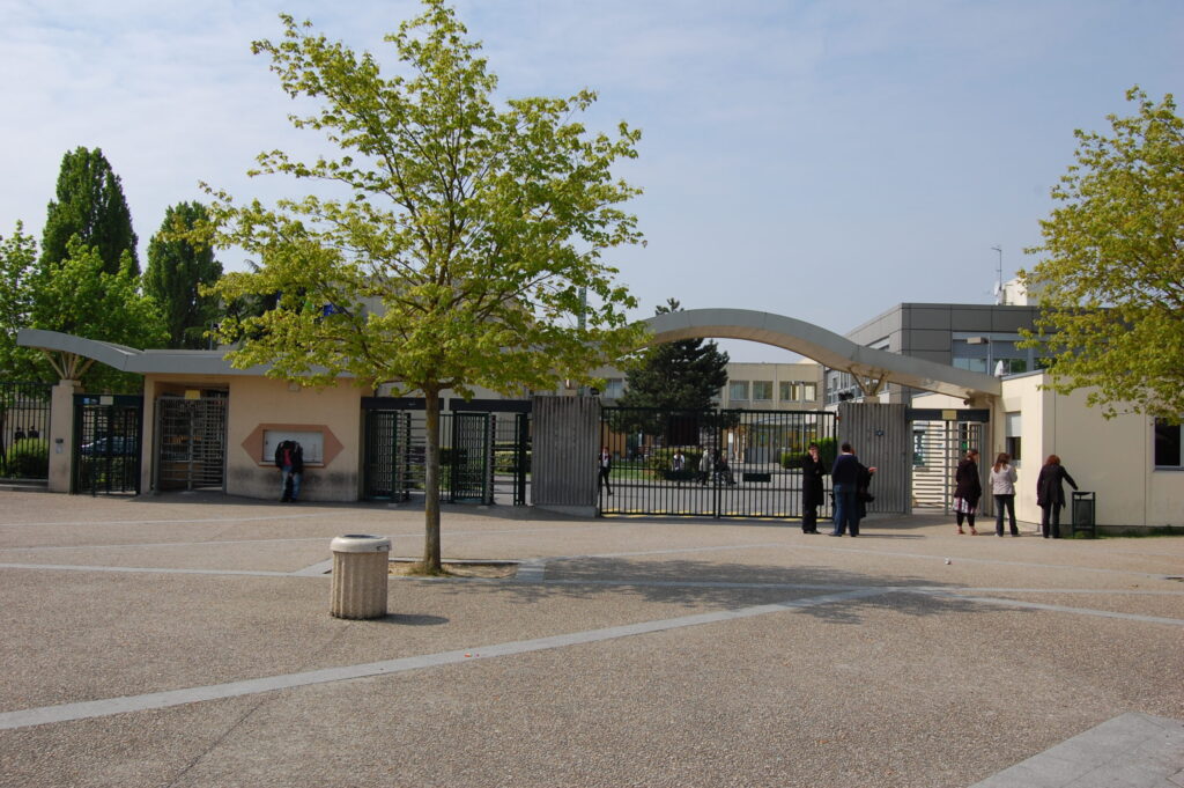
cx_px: 592
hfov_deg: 55.1
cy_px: 394
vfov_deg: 38.3
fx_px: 1134
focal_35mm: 34
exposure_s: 1/400
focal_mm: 23
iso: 200
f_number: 10
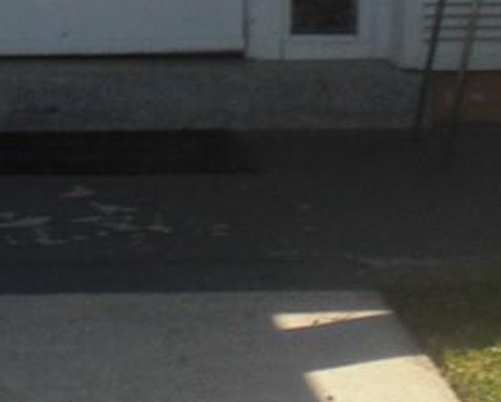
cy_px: 112
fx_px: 3012
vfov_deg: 7.6
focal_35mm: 203
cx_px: 196
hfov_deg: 9.5
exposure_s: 1/320
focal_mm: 6.3
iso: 64
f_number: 5.6
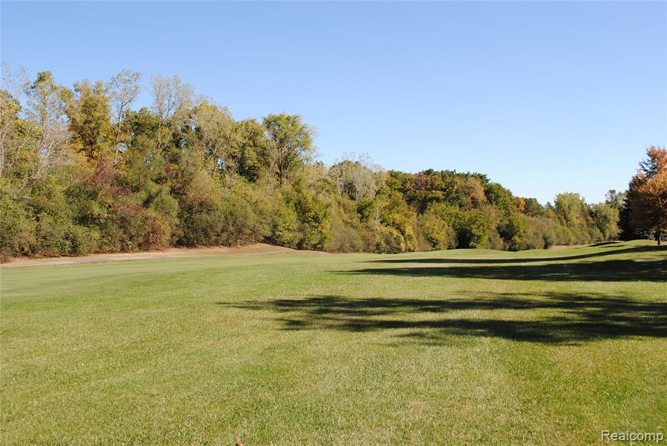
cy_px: 223
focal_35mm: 36
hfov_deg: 53.1
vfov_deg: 37.0
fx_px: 668
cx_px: 334
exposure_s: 1/200
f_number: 7.1
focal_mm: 24
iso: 100
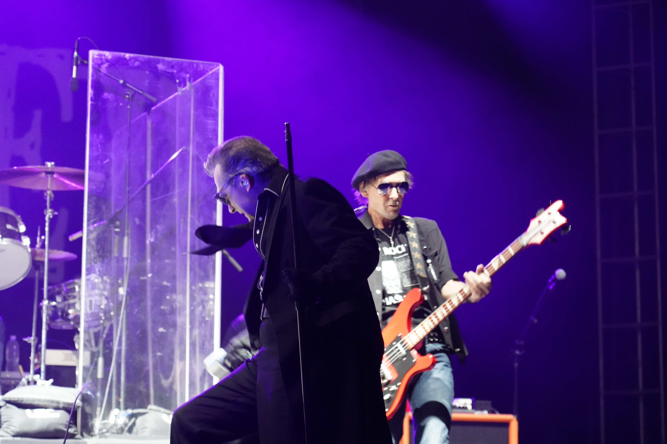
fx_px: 1945
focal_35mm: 105
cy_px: 222
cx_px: 334
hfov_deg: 19.5
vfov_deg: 13.0
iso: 10000
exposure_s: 1/160
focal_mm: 105
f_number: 4
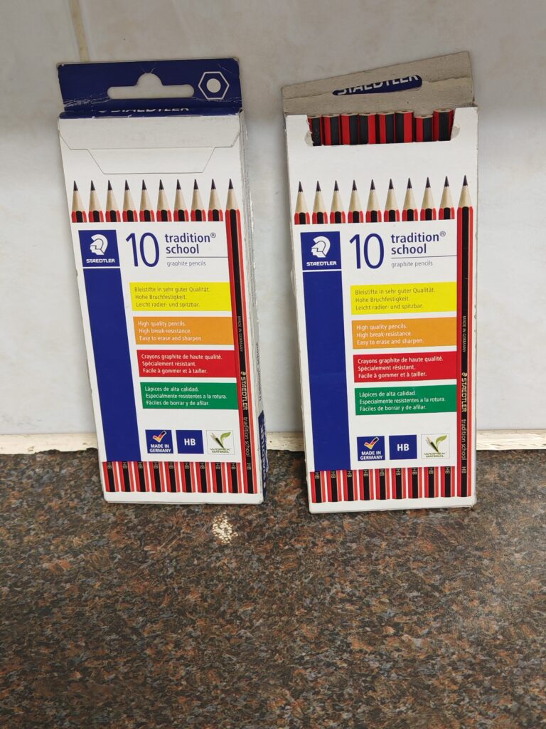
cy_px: 364
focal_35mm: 52
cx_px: 273
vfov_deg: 36.8
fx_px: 1094
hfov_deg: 28.0
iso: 800
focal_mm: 6.67
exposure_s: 1/33
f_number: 1.9
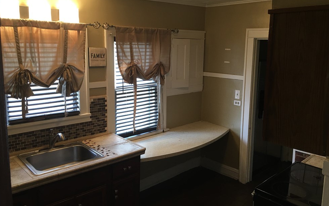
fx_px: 287
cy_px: 92
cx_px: 167
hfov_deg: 59.7
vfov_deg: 39.4
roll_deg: -0.2
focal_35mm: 32
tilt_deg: -8.0
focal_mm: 4.15
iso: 40
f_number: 2.2
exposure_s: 1/15
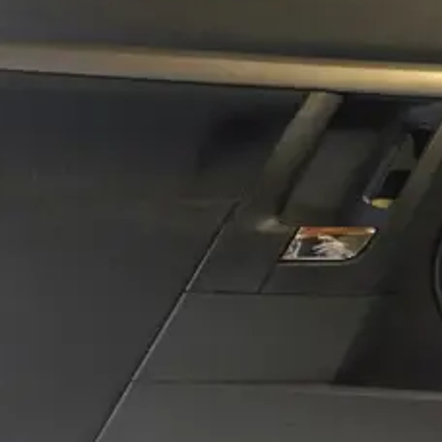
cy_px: 196
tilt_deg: -15.2
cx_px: 279
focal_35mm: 54
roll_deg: +0.7
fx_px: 780
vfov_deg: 31.6
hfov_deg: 31.5
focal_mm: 4.15
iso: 250
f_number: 2.2
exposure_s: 1/17
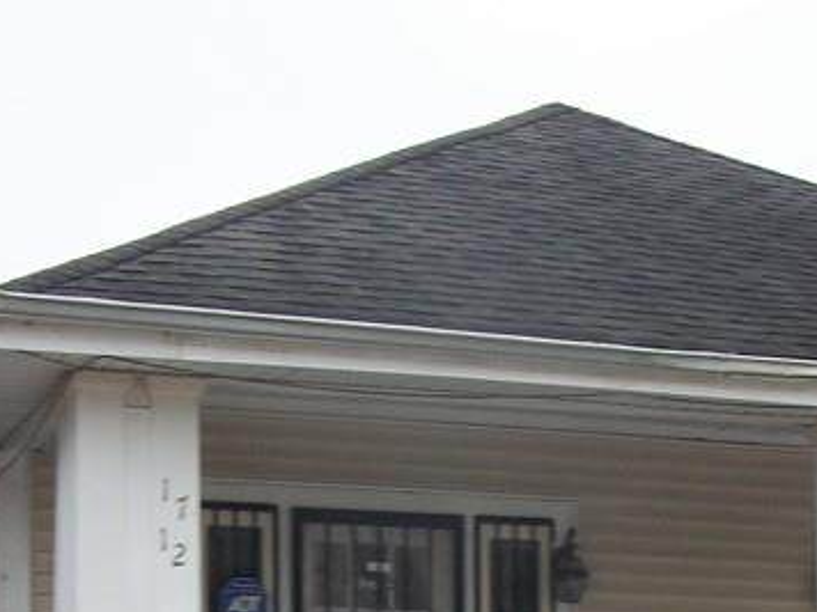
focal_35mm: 92
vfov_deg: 15.2
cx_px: 468
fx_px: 2171
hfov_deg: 21.3
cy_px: 825
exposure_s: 1/100
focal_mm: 5.7
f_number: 8.8
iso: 80
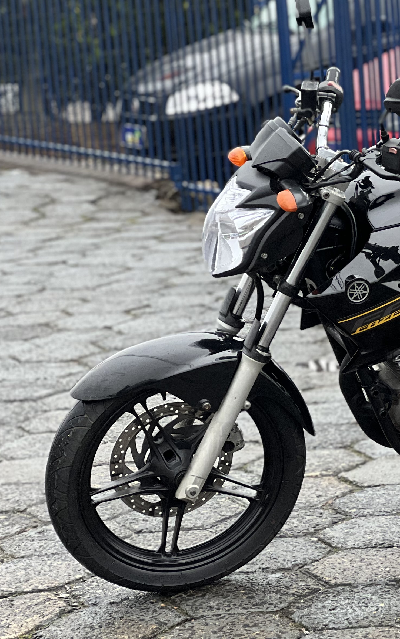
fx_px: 2424
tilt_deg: -8.5
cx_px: 463
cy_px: 313
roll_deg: +2.8
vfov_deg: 15.0
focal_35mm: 139
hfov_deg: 9.3
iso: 160
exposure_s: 1/121
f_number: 2.8
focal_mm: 9
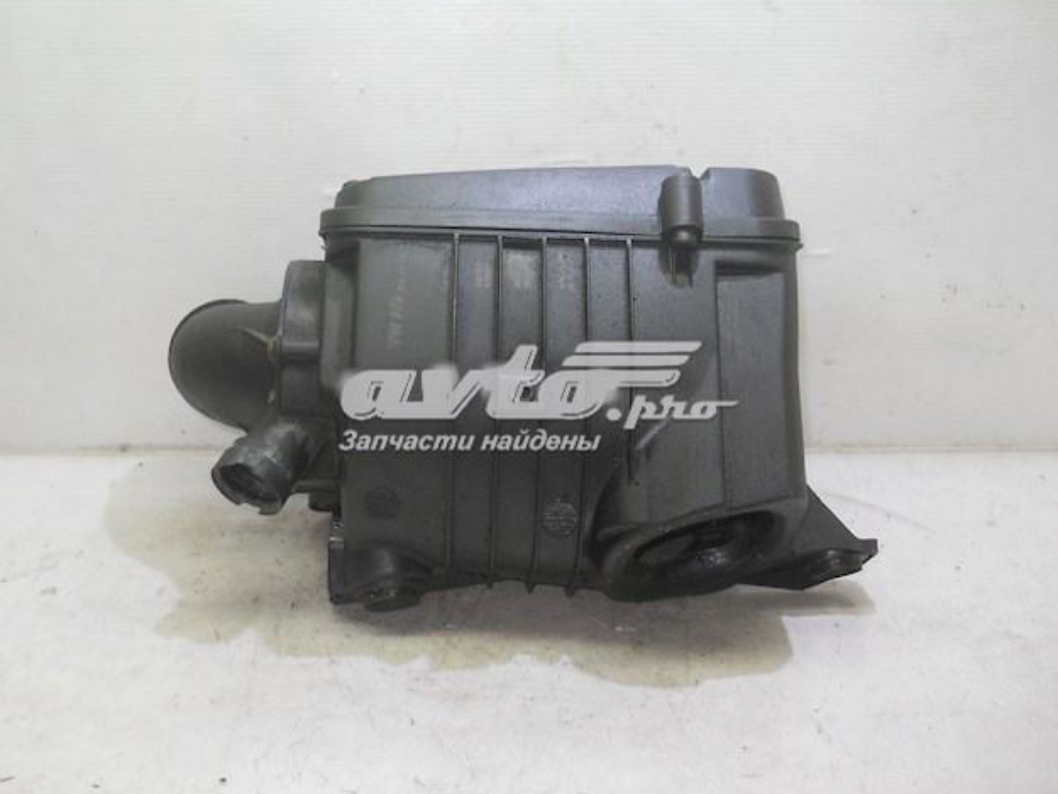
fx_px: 1284
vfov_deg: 34.4
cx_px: 533
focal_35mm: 42
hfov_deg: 44.8
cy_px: 393
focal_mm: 6.72
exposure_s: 1/30
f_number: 3.1
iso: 100
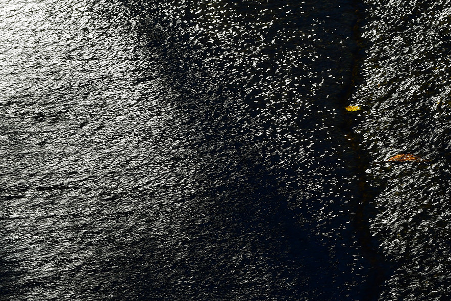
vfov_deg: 13.4
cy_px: 164
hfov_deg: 20.0
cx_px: 249
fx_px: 1278
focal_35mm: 102
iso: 400
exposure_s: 1/100
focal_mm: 55
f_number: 16
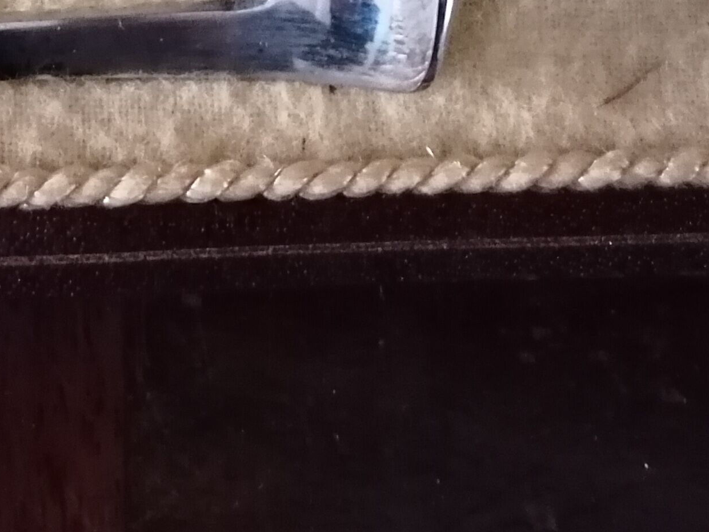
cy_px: -309
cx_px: 170
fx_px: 1782
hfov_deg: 22.3
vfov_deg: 15.4
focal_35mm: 87
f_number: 1.8
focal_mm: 4.75
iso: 2000
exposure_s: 1/14.3
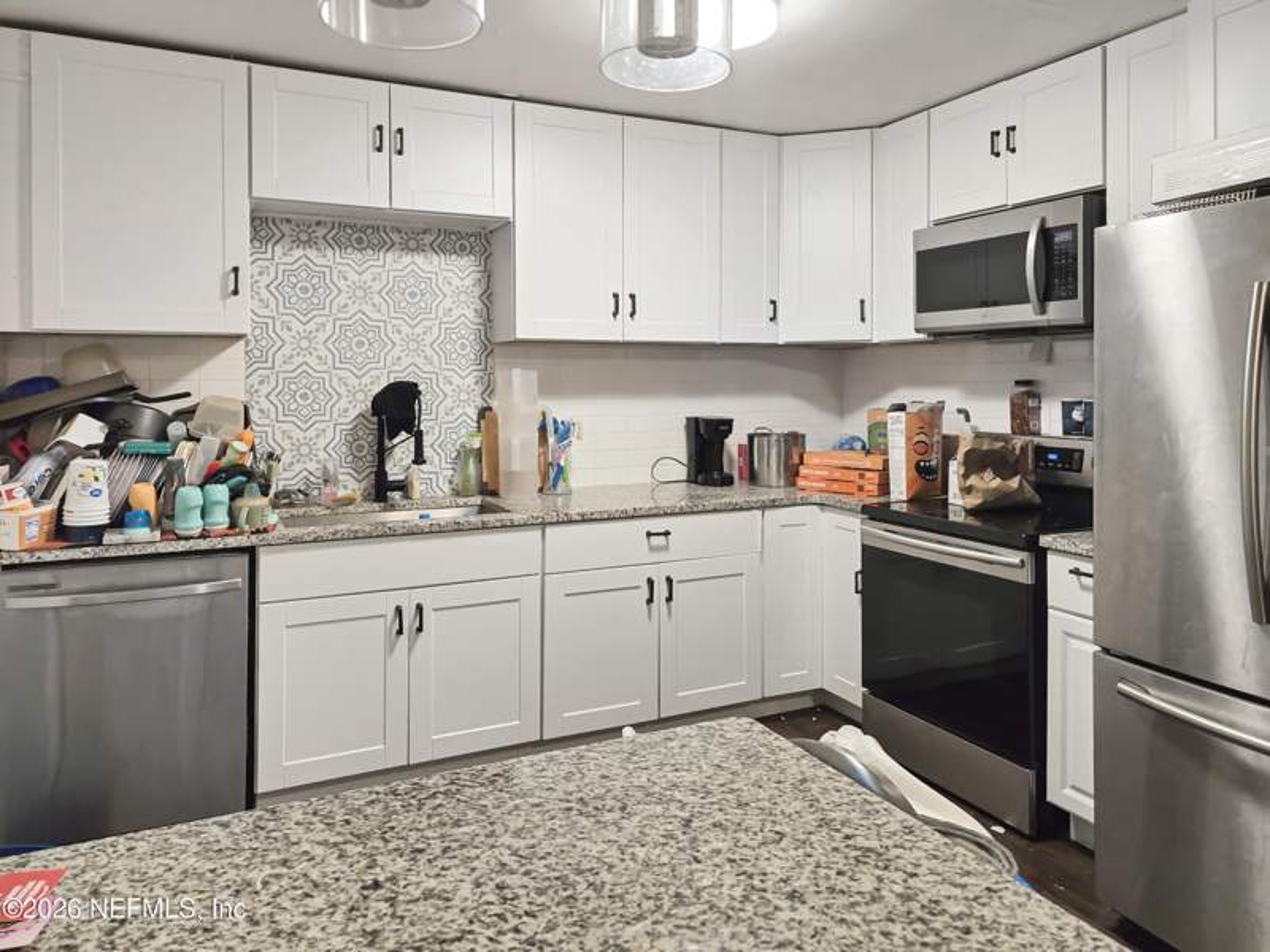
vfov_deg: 58.9
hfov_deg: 73.9
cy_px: 476
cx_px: 635
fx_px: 844
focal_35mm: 23
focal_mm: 6.3
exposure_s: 1/120
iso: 640
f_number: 1.7
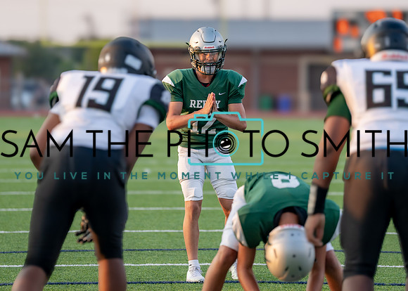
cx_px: 215
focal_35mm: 240
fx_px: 2781
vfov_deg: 6.0
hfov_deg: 8.4
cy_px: 99
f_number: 2.8
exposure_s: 1/1250
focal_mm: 162
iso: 400
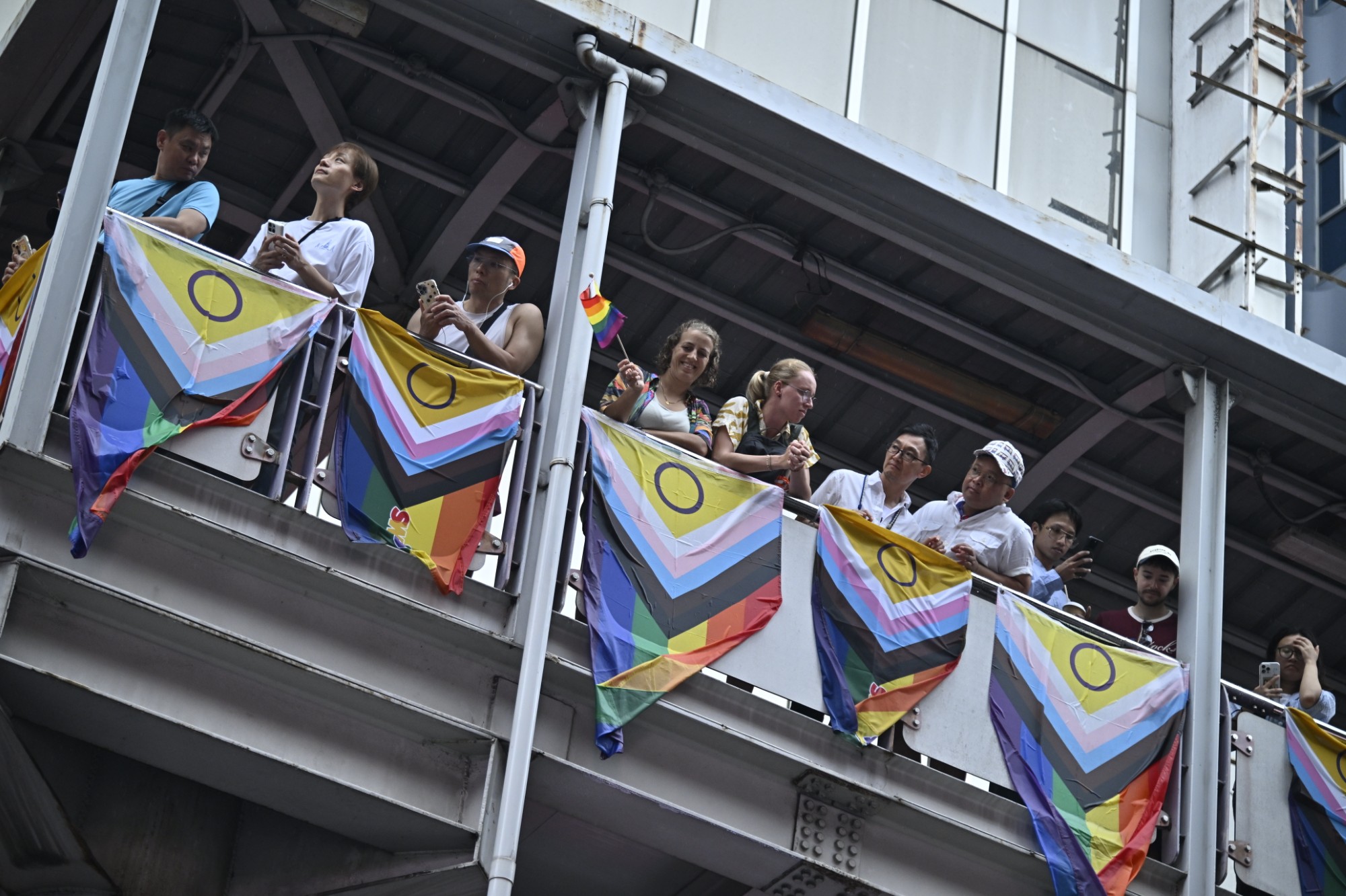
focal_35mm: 92
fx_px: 3439
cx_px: 673
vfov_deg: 14.9
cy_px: 448
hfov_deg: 22.1
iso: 800
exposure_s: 1/320
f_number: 4
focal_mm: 92
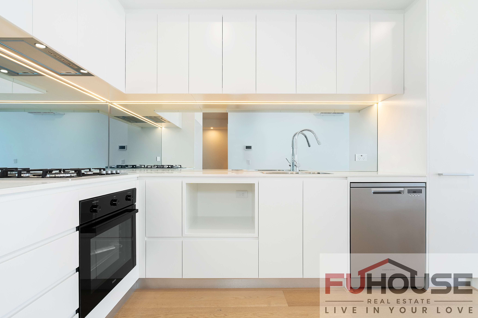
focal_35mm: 16
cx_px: 239
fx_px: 212
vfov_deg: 73.7
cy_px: 159
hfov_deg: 96.7
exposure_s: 1/10
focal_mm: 16
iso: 400
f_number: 11
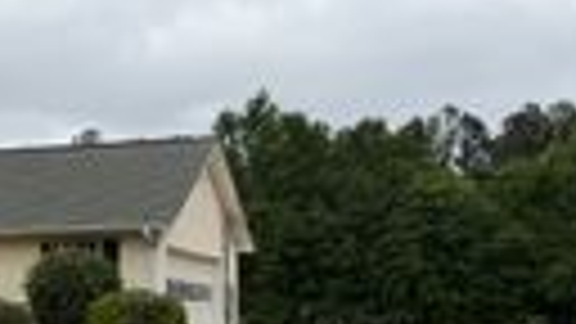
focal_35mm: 102
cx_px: -104
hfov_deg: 19.8
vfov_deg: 11.7
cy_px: 331
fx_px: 1558
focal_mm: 6.76
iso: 80
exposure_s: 1/3759
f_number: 1.78
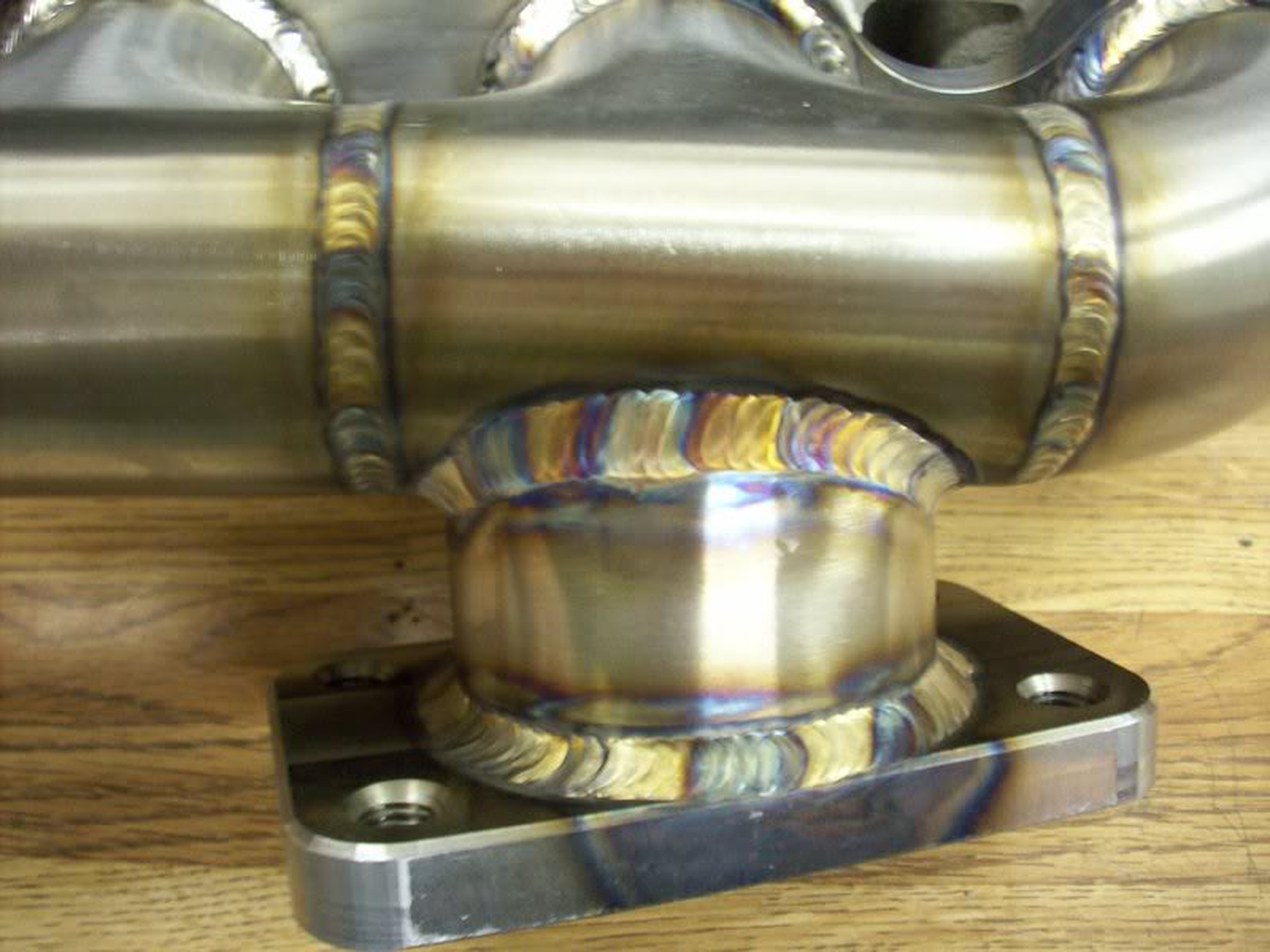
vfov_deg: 38.7
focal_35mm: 37
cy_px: 476
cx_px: 635
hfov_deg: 50.1
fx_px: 1357
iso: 160
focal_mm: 6.2
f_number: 2.8
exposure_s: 1/8.62
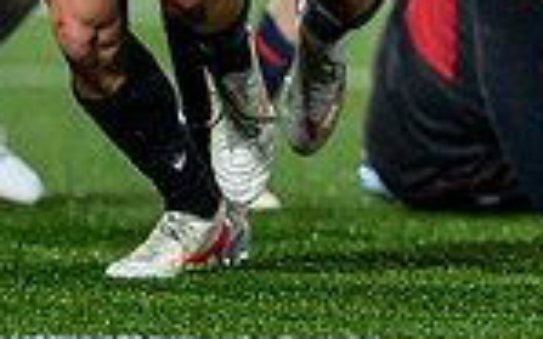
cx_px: 1113
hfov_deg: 1.2
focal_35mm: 1714
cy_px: -402
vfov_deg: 0.8
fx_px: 25355
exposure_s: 1/2000
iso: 6400
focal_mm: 400
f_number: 3.2
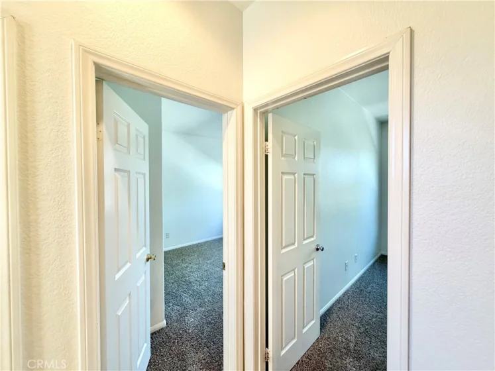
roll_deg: +0.5
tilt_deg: -1.2
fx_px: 200
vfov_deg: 85.7
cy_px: 186
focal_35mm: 14
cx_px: 248
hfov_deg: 102.1
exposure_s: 1/120
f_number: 2.2
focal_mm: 2.22
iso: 250
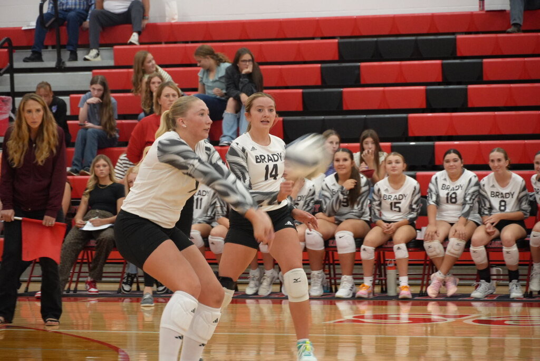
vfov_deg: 9.2
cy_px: 180
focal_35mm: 150
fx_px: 2251
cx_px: 270
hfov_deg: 13.7
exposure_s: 1/160
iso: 3200
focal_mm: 100
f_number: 5.6
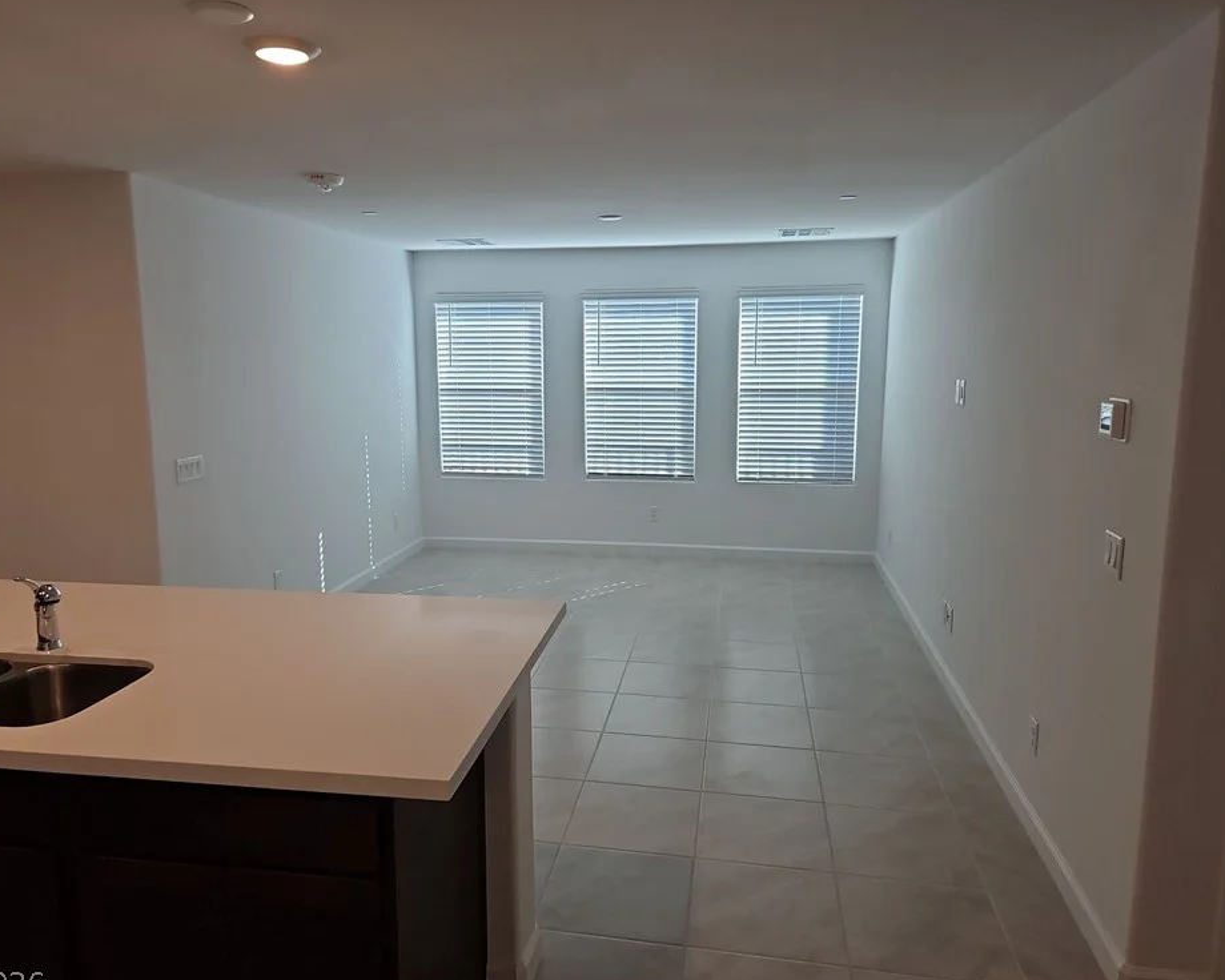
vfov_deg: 56.8
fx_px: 906
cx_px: 582
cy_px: 494
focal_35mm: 25
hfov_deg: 68.1
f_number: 1.8
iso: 76
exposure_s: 1/119
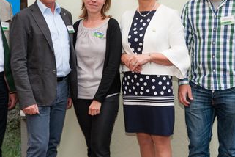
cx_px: 86
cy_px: 47
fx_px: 437
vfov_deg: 20.2
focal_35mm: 67
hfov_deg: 29.9
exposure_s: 1/160
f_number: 5.6
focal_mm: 42
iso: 400
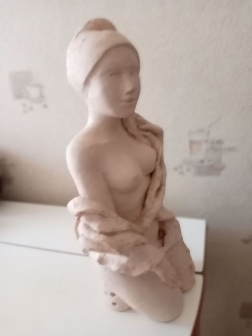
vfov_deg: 65.3
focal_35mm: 27
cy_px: 168
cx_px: 126
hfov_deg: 51.3
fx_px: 262
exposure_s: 1/16.7
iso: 1978
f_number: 4
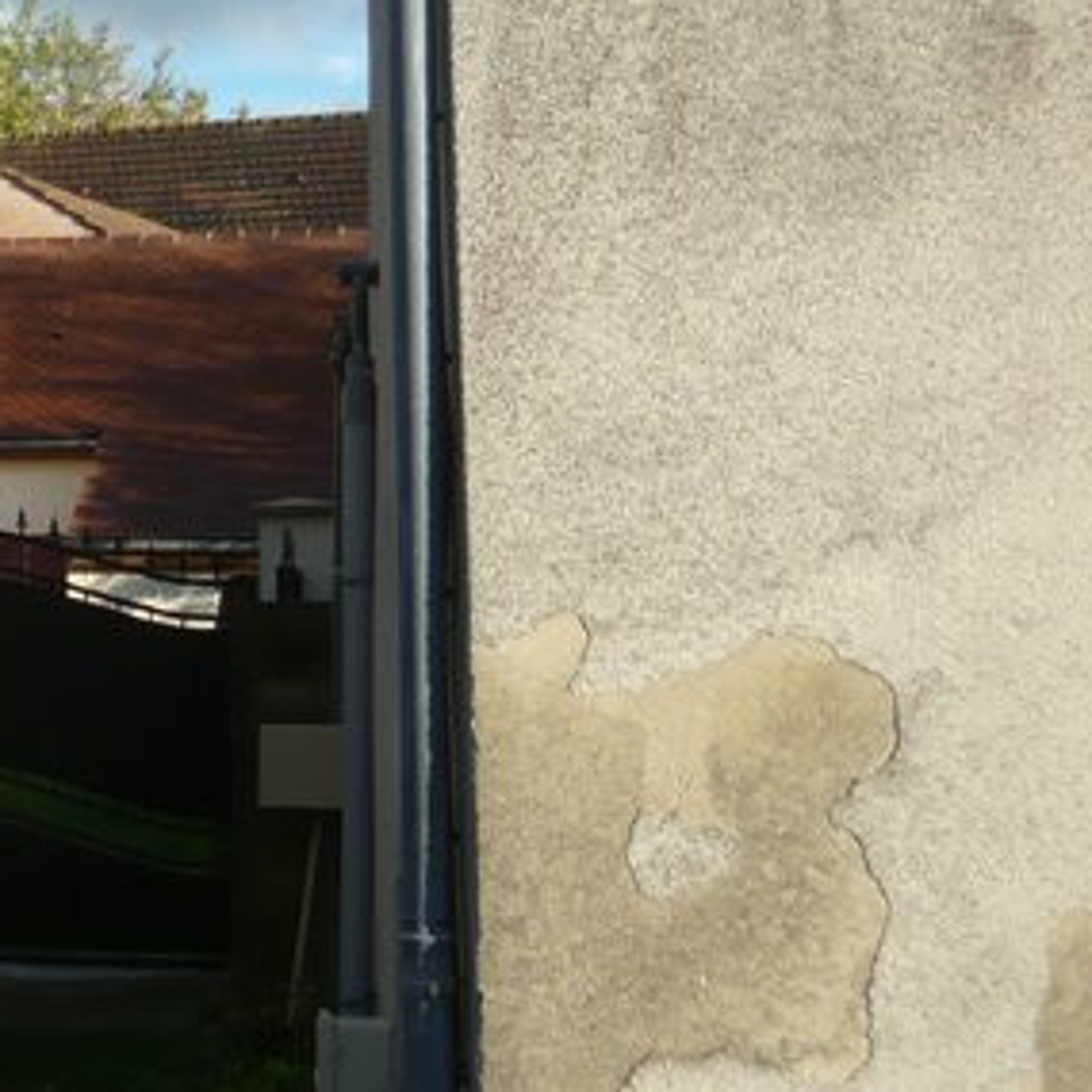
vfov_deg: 21.1
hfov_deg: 19.8
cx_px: -230
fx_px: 2927
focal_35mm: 82
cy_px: 471
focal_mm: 5.5
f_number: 2.8
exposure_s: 1/800
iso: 100
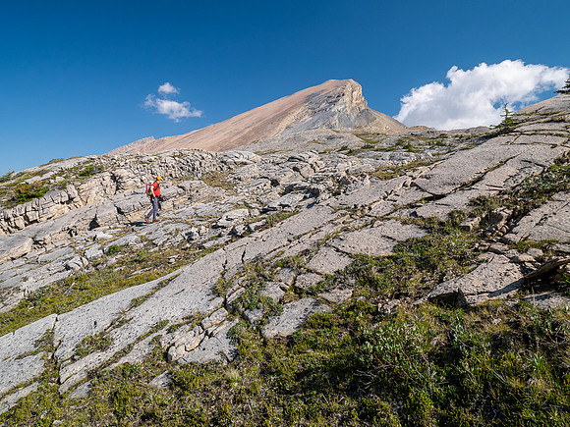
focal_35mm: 24
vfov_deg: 56.8
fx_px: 395
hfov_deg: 71.6
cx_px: 285
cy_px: 214
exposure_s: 1/200
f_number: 8
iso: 200
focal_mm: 12
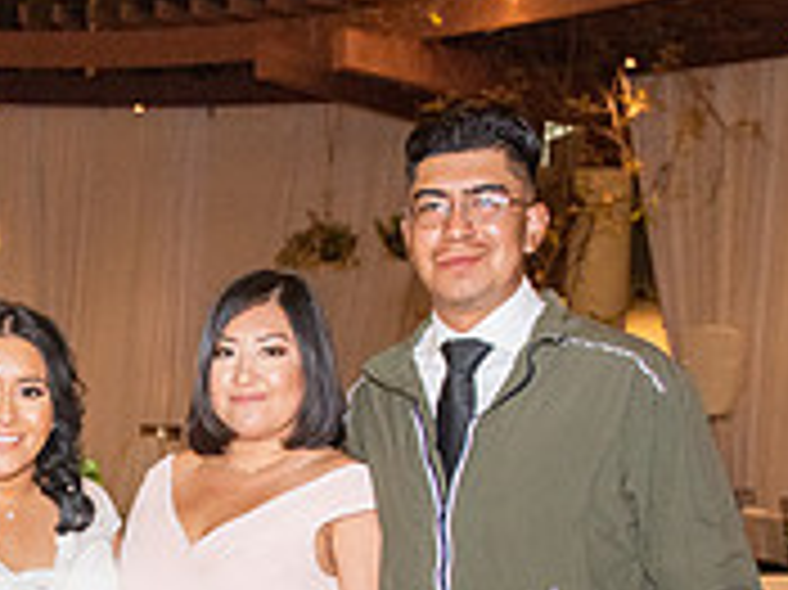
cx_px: 20
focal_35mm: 95
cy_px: 746
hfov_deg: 20.1
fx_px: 2161
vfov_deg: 14.9
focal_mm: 27
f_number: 4
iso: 1600
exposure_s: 1/160
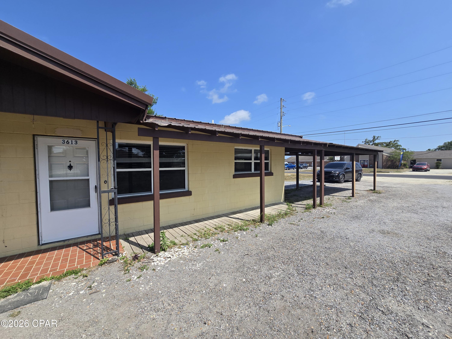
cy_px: 170
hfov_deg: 106.2
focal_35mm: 13
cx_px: 226
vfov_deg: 89.9
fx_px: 170
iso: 50
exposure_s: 1/2614
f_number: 2.2
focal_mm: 2.2
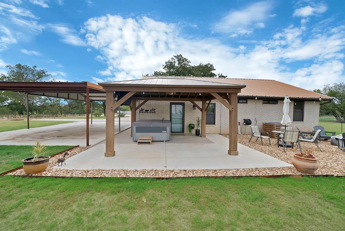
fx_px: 115
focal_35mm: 12
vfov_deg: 90.1
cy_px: 116
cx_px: 172
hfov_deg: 112.6
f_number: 9
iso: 640
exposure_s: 1/160
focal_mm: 12
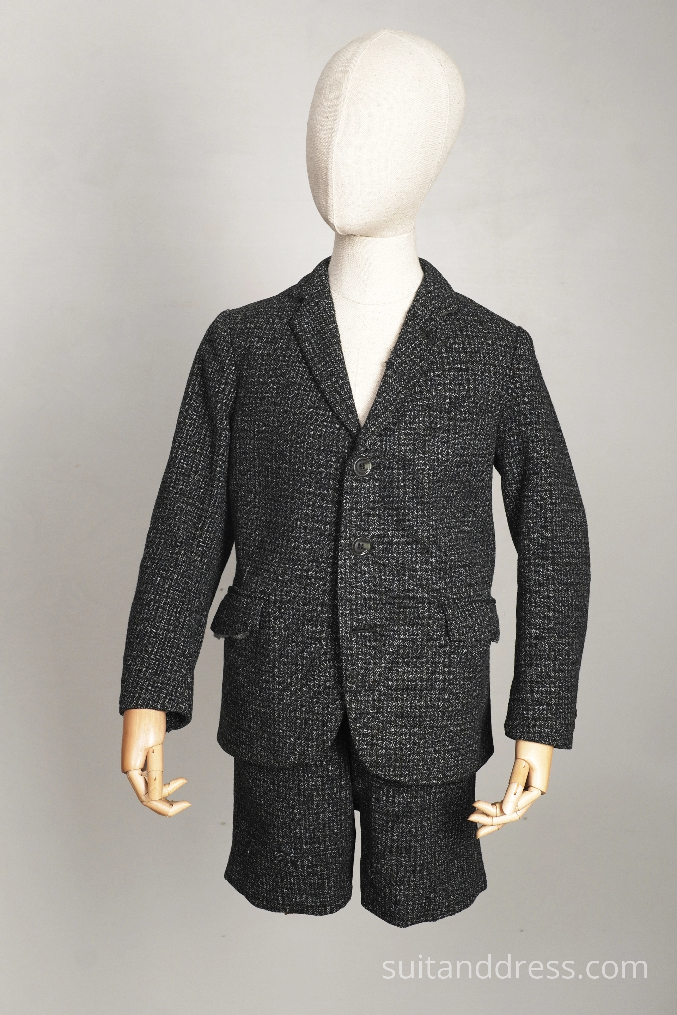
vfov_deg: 41.1
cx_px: 338
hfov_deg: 28.1
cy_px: 508
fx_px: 1354
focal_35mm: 48
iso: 400
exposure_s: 1/40
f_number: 7.1
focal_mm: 32
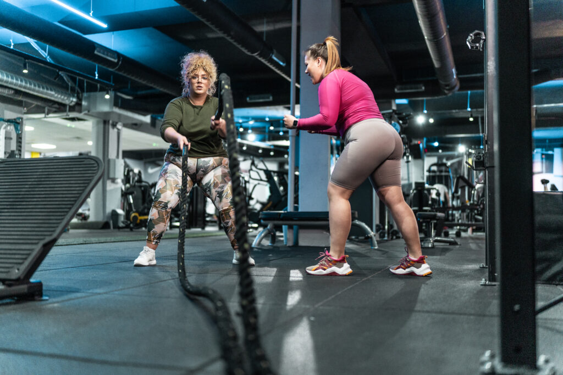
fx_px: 547
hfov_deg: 54.4
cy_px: 188
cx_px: 282
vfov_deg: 37.9
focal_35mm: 35
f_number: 1.2
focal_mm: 35
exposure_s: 1/250
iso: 1000
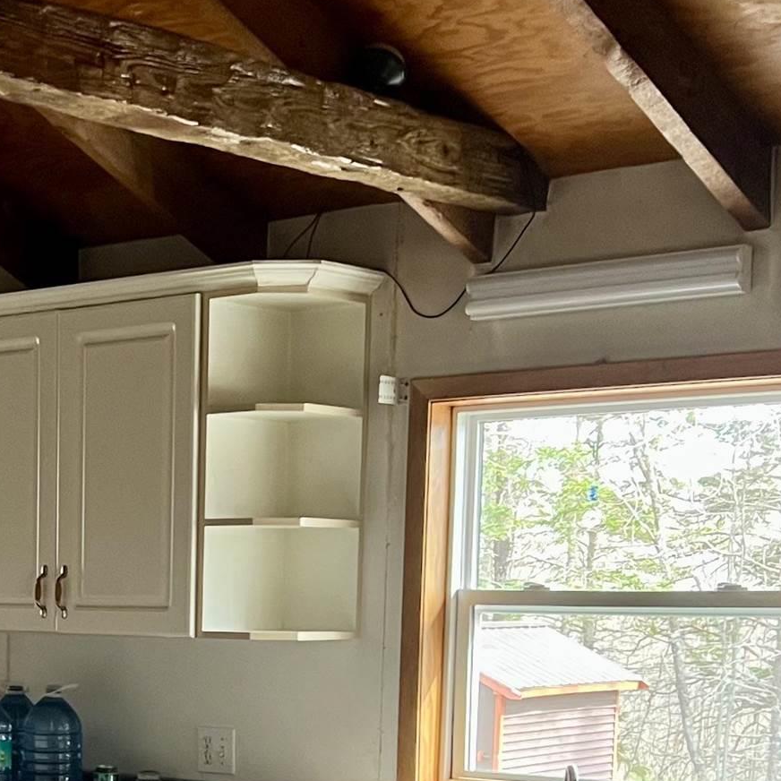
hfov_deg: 20.8
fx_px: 2068
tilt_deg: -4.0
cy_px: 764
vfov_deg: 20.8
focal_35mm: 81
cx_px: 47
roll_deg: -1.6
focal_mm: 5.7
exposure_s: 1/89
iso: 125
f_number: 1.5
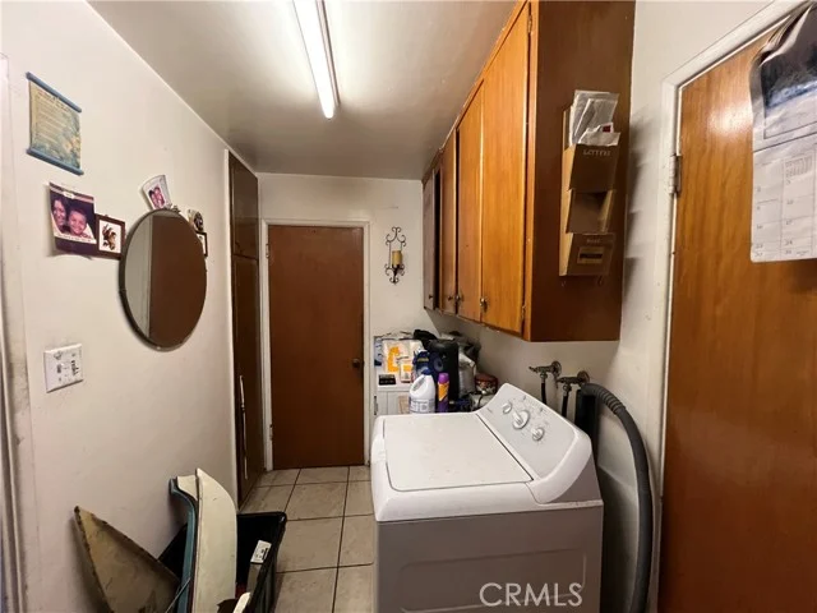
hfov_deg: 106.2
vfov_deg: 89.9
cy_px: 306
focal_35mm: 13
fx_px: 307
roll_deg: -0.3
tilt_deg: -3.6
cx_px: 408
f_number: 1.8
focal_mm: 1.57
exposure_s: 1/60
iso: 500
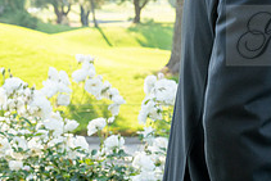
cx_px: 338
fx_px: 994
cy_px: 35
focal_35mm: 132
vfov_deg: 10.4
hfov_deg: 14.9
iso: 200
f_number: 5
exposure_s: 1/250
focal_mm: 48
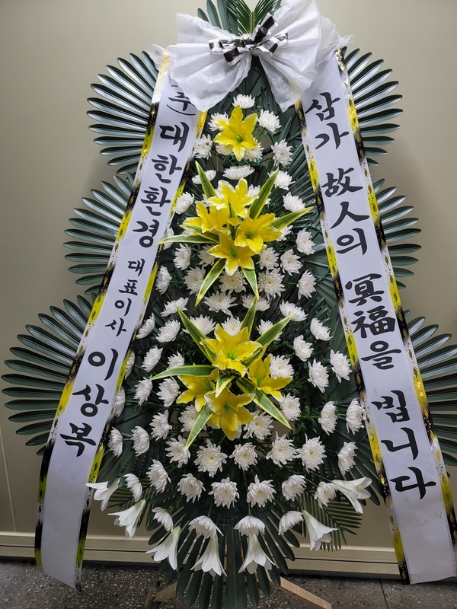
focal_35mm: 25
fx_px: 440
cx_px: 228
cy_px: 304
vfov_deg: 69.4
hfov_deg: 54.9
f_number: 1.8
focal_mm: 7
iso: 160
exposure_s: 1/119
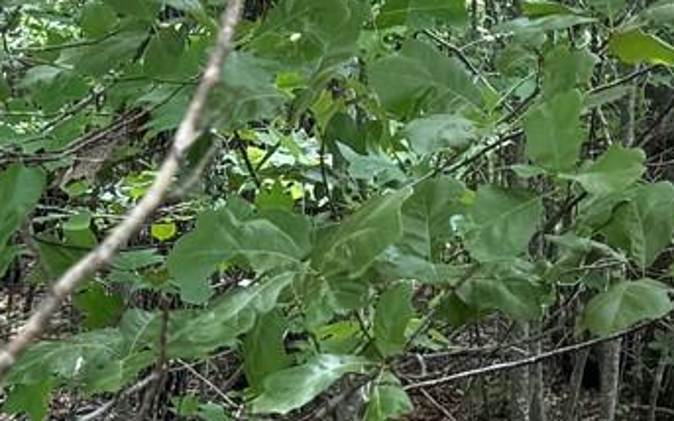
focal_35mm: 152
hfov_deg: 13.3
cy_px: 183
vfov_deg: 8.6
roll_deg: +3.4
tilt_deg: -7.7
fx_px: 2791
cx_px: 890
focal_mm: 6.76
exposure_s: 1/121
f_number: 1.78
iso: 64
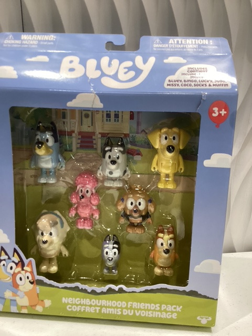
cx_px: 126
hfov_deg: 45.4
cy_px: 168
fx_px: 301
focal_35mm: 31
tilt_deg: -18.7
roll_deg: -1.2
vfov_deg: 58.4
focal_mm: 3.3
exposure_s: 1/60
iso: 160
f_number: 2.4
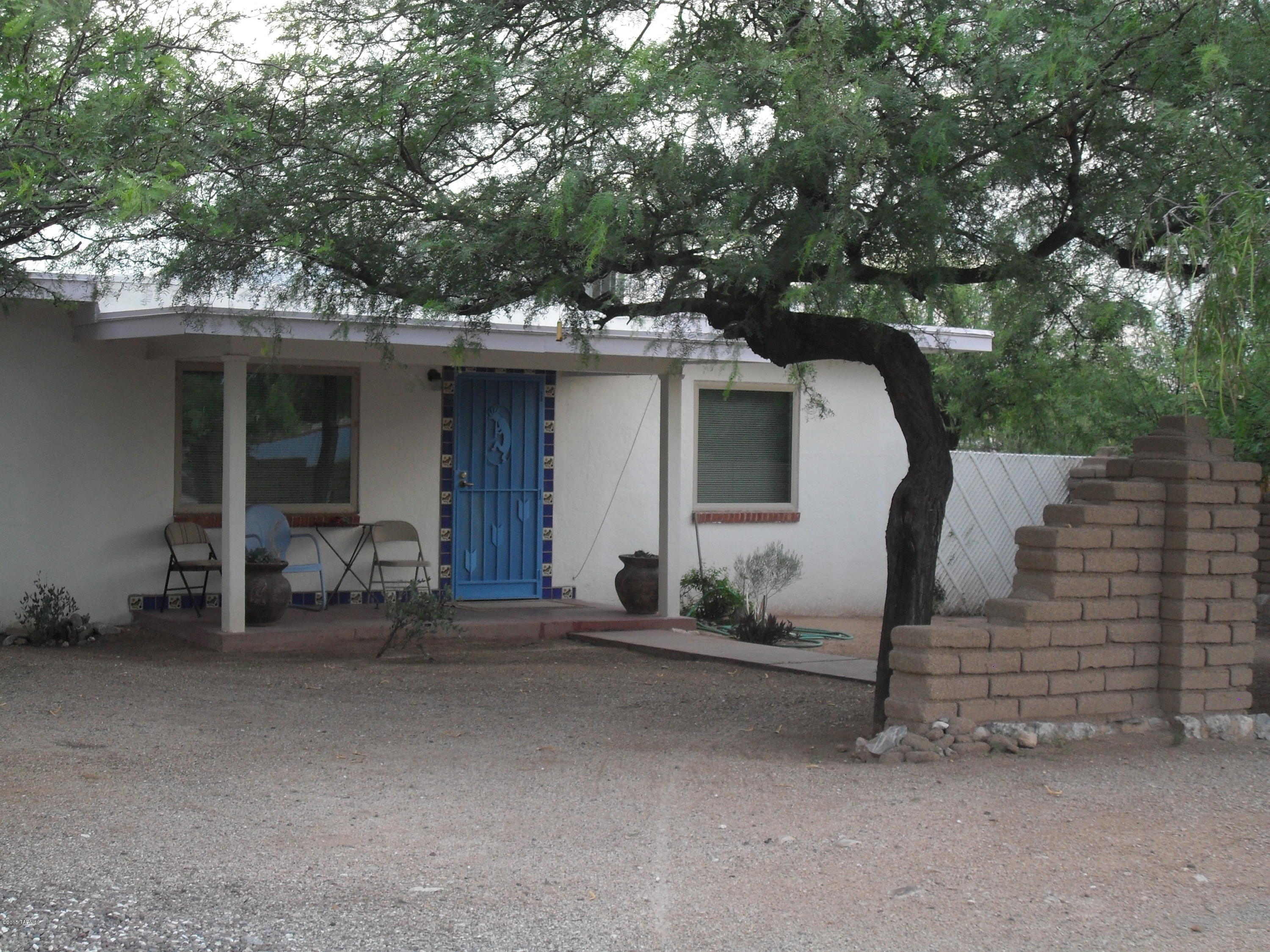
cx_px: 635
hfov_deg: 32.2
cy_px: 476
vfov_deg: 24.4
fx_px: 2201
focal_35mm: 60
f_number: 3.7
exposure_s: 1/90
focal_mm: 10.5
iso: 100
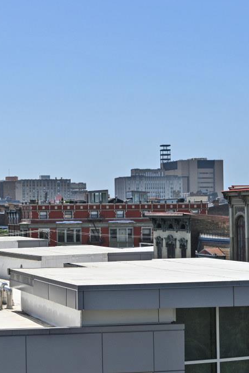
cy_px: 201
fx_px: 684
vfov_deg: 30.5
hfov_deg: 19.2
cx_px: -68
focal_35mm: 66
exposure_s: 1/500
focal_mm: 30
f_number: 8
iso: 100
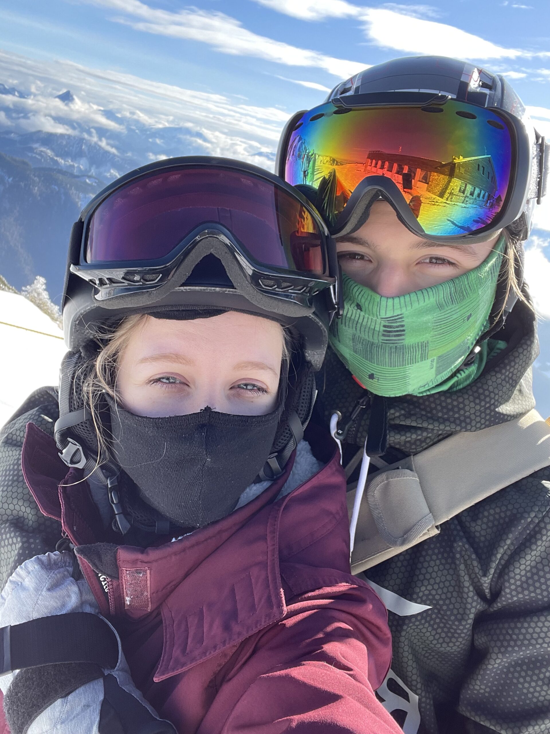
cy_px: 367
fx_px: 636
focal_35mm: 30
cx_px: 275
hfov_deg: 46.8
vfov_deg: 60.0
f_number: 2.2
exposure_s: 1/304
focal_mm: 2.71
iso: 25
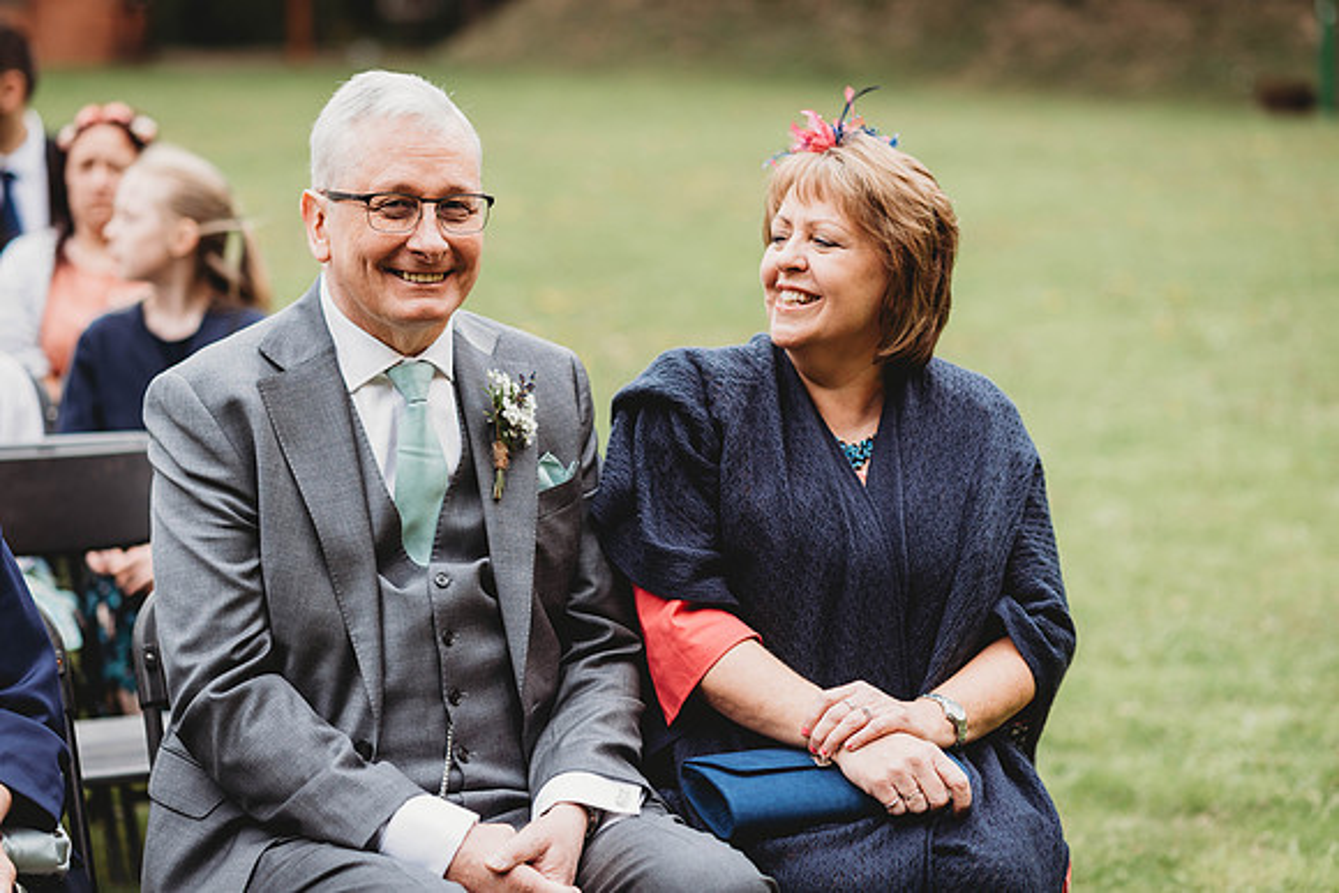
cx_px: 670
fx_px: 3162
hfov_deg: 23.9
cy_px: 446
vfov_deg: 16.1
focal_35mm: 85
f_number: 2.2
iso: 200
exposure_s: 1/1600
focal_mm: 85
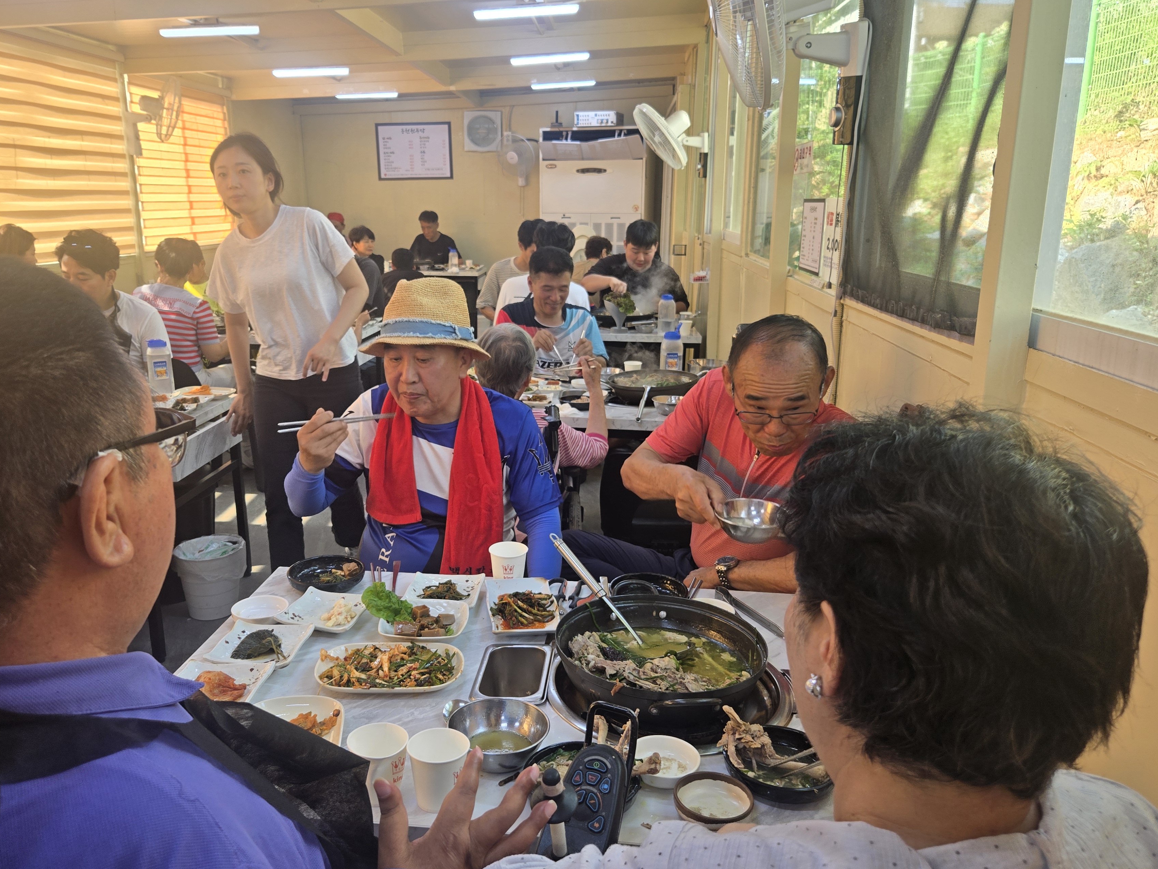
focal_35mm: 27
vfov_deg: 51.4
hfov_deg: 65.3
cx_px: 556
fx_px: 903
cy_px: 427
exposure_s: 1/120
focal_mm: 5.4
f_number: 1.8
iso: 50
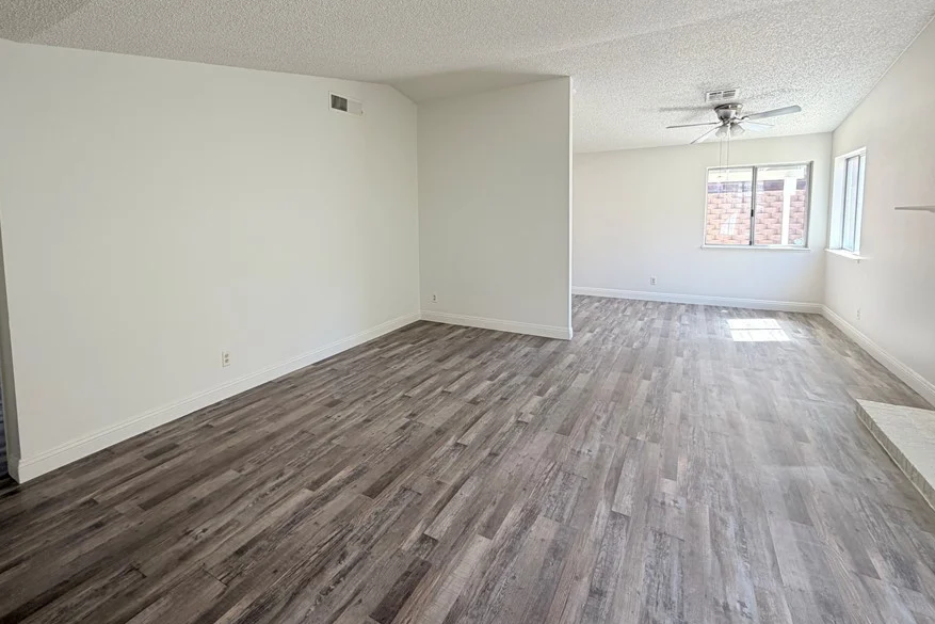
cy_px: 244
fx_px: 442
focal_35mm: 17
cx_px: 418
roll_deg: +1.4
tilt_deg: -4.0
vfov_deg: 69.6
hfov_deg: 92.9
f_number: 2.2
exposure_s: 1/121
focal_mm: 2.22
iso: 100
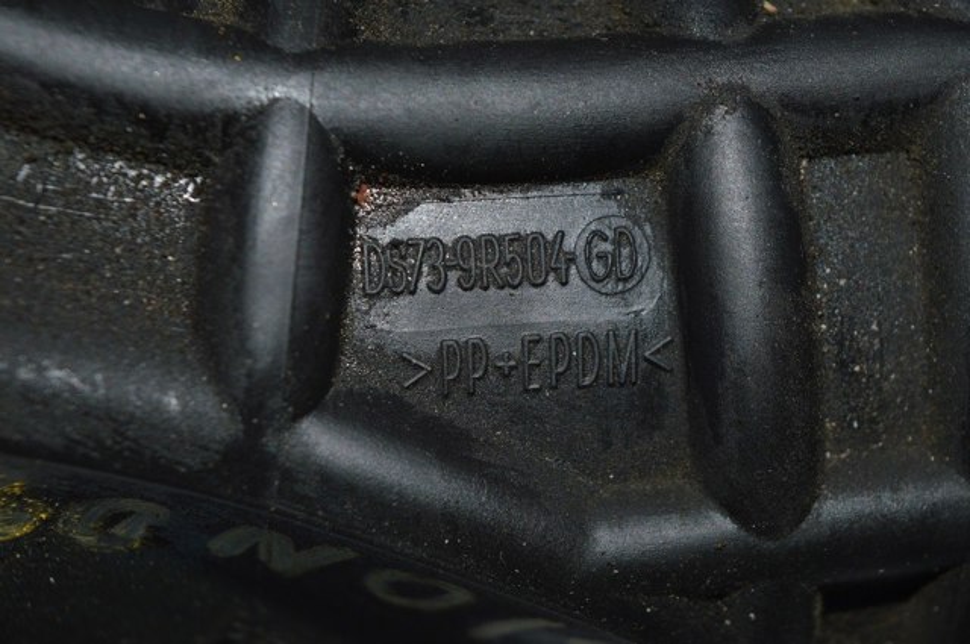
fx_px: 2220
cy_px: 322
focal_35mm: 82
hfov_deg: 24.6
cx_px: 485
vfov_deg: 16.5
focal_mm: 55
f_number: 8
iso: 100
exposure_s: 1/60
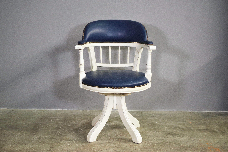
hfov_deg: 42.7
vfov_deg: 29.2
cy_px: 76
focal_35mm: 46
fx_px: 291
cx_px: 114
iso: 400
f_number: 4
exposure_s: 1/60
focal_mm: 30.63
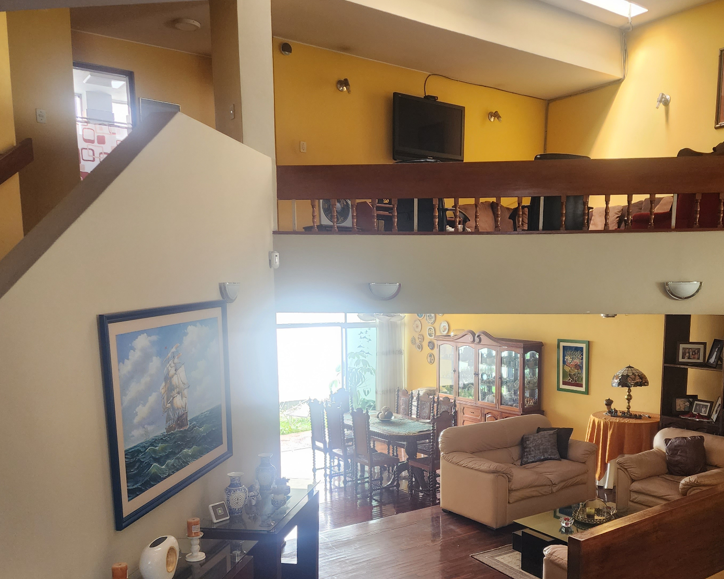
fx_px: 707
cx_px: 430
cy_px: 374
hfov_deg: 53.9
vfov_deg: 44.1
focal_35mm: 33
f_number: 1.8
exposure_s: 1/120
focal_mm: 6.4
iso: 250
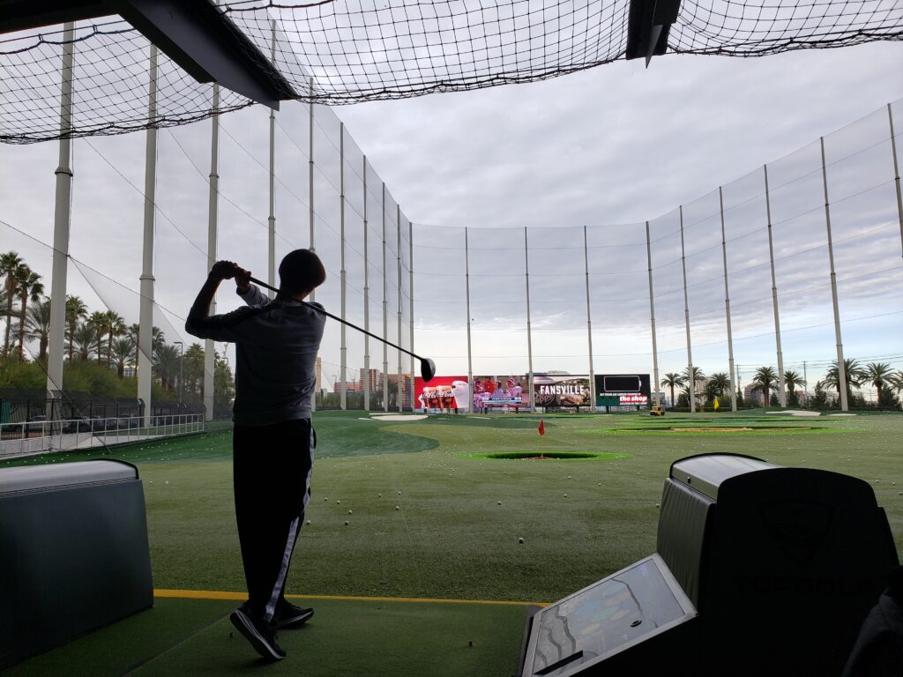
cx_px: 452
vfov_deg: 53.1
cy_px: 338
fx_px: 678
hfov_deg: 67.3
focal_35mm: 26
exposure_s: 1/501
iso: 50
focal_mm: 4.3
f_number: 2.4
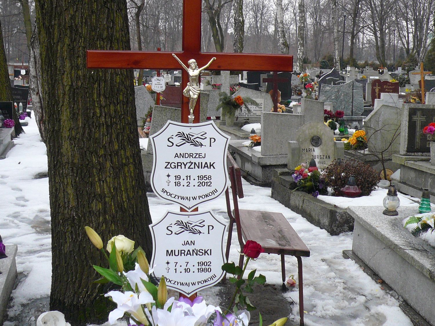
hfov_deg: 32.7
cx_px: 218
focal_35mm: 59
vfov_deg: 24.8
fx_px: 741
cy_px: 163
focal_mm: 6.4
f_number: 3.2
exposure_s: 1/125
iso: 100
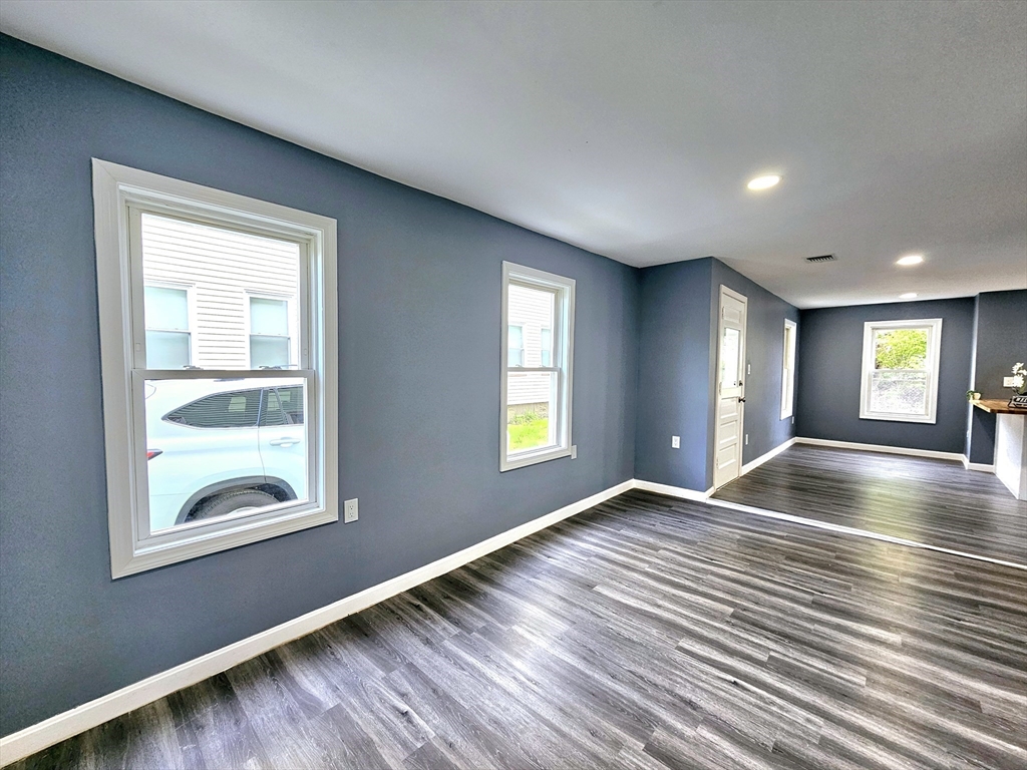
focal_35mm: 13
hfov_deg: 106.2
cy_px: 385
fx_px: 386
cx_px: 514
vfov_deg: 89.9
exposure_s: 1/60.2
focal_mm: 2.2
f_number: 2.2
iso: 125
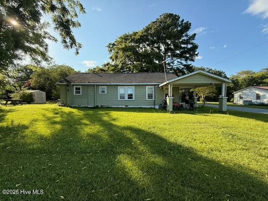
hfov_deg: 102.1
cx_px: 134
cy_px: 100
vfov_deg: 85.7
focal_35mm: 14
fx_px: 108
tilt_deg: -1.3
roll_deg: -0.6
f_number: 2.2
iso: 64
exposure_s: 1/651
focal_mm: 2.22
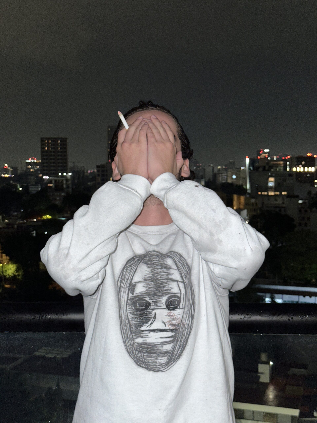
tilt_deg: -4.2
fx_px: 586
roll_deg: +0.2
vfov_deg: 39.7
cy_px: 212
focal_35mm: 48
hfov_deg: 30.3
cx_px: 158
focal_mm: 6.86
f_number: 1.78
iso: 64
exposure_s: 1/4
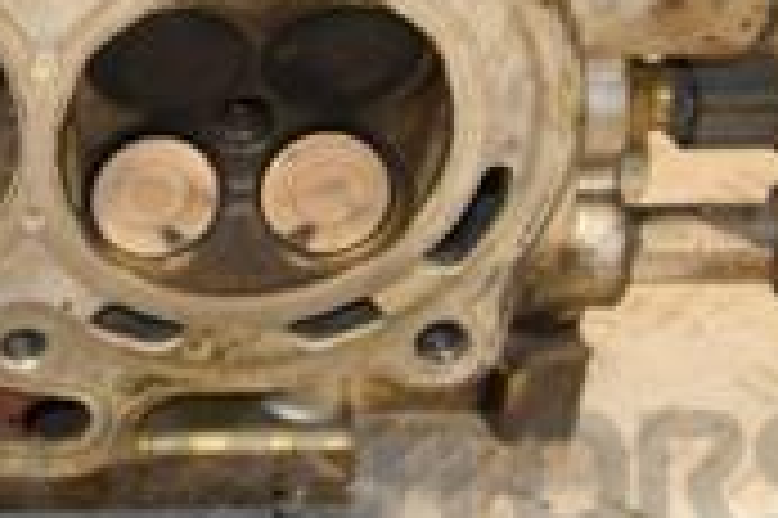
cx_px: -405
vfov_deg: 7.7
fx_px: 3821
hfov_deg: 11.2
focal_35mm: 177
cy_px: -122
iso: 800
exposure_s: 1/100
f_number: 5
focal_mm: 34
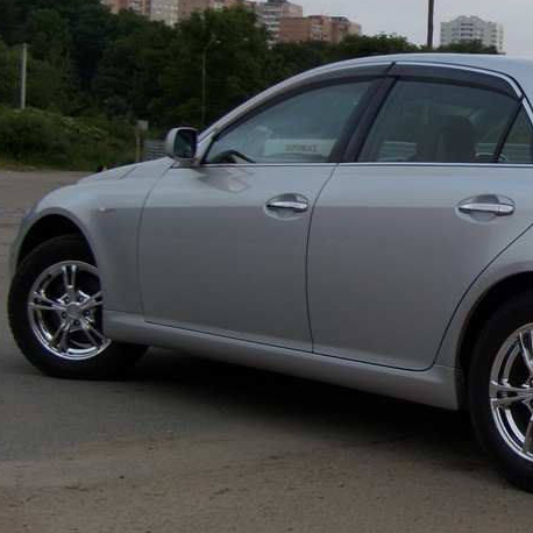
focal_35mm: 81
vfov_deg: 21.4
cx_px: 549
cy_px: 207
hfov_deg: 20.6
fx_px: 1411
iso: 100
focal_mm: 7
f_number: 3.7
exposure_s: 1/90
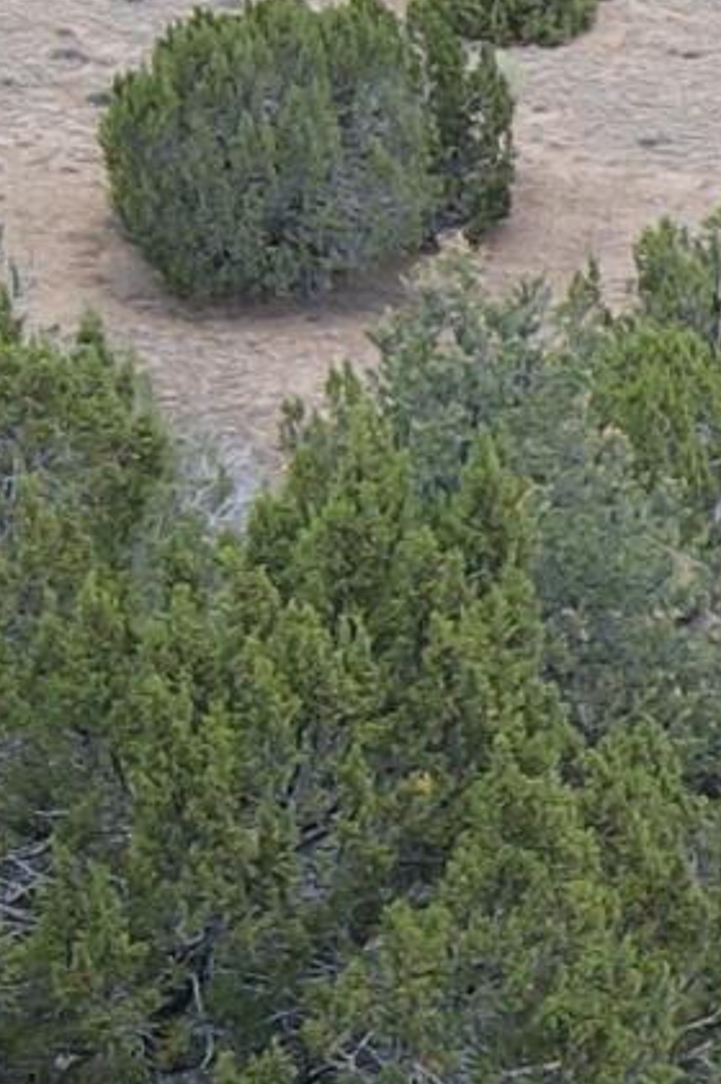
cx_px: 2469
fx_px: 5356
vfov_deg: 11.5
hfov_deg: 6.7
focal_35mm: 178
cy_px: 819
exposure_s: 1/90
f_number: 2.8
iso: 100
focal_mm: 4.5
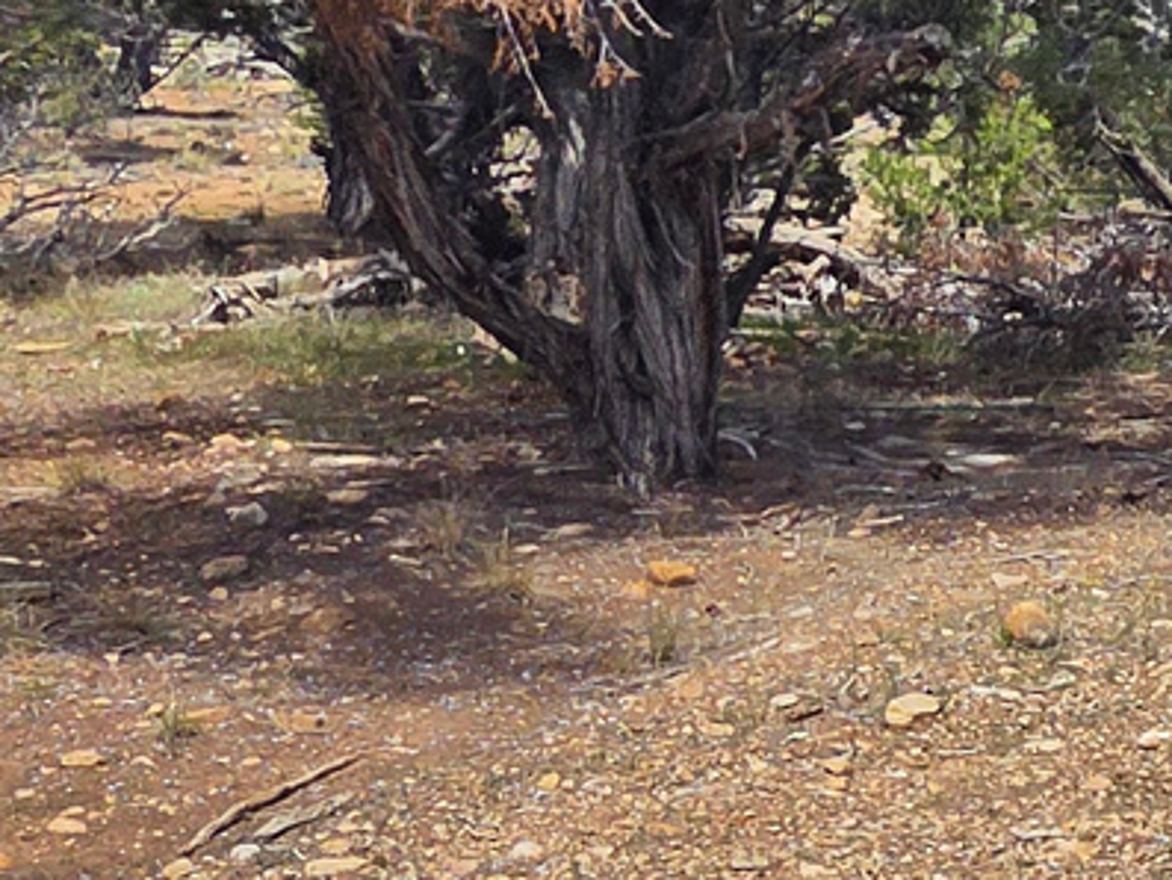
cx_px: 1695
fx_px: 2269
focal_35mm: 67
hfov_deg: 23.8
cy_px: 230
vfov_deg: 21.8
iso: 100
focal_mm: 2.2
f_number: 2.2
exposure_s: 1/3569
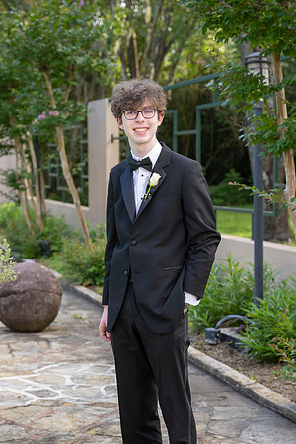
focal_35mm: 79
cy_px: 222
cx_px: 148
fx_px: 974
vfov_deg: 25.7
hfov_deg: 17.3
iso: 500
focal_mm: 79
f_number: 5
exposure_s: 1/200
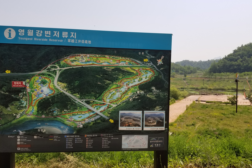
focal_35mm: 28
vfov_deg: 46.3
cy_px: 92
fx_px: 196
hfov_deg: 65.5
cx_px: 122
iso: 50
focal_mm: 4.25
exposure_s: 1/2736
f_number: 1.7
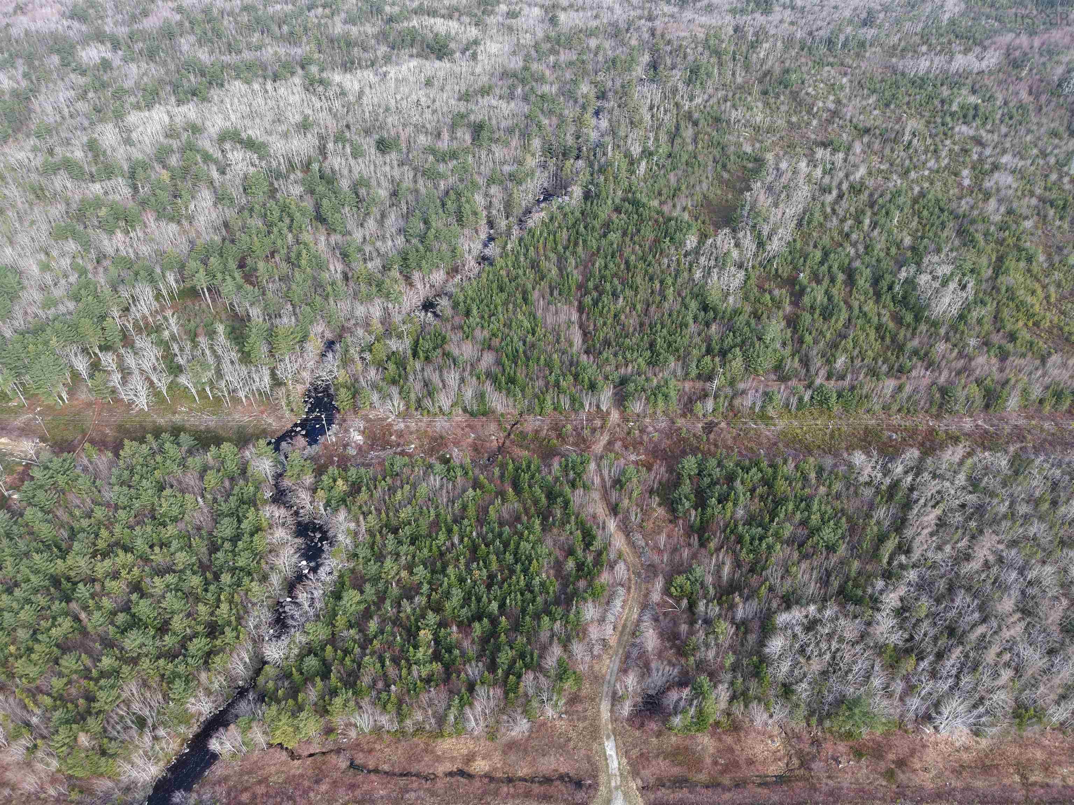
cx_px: 537
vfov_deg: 56.8
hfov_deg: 71.6
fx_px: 745
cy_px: 402
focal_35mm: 24
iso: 100
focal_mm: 8.67
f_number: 1.8
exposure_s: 1/500
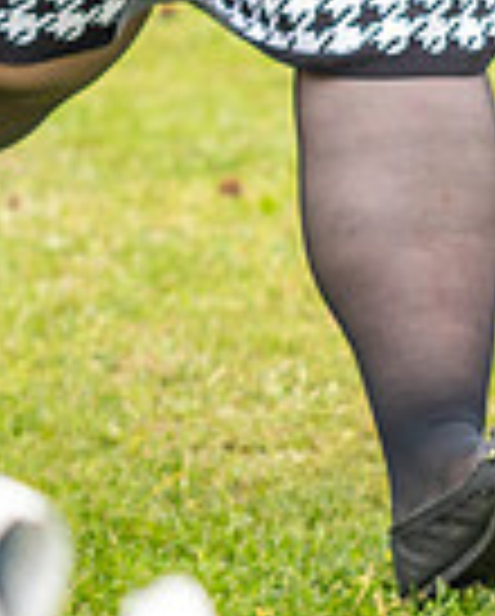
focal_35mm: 333
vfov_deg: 5.8
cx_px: 1118
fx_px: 6085
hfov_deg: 4.6
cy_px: -67
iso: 400
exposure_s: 1/800
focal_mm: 72
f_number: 3.2
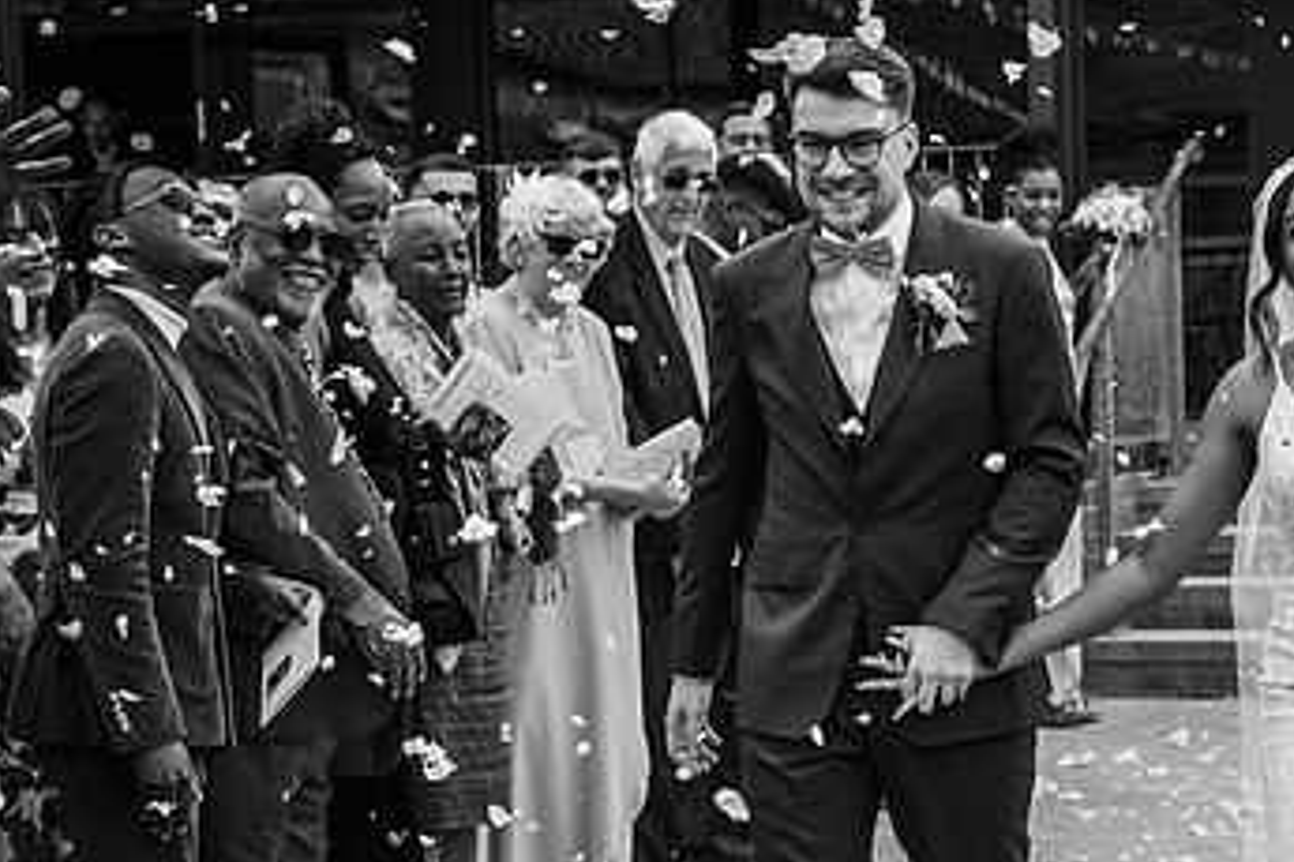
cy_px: 660
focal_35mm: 89
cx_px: 1035
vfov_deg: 15.3
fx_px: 3199
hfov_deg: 22.6
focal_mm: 53
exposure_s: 1/1000
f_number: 5
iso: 280
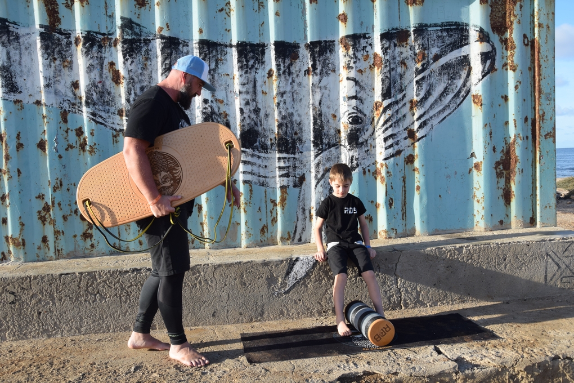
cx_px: 287
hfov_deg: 59.5
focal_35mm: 32
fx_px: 502
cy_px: 192
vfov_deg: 41.7
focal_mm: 21
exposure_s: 1/250
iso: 200
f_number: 8
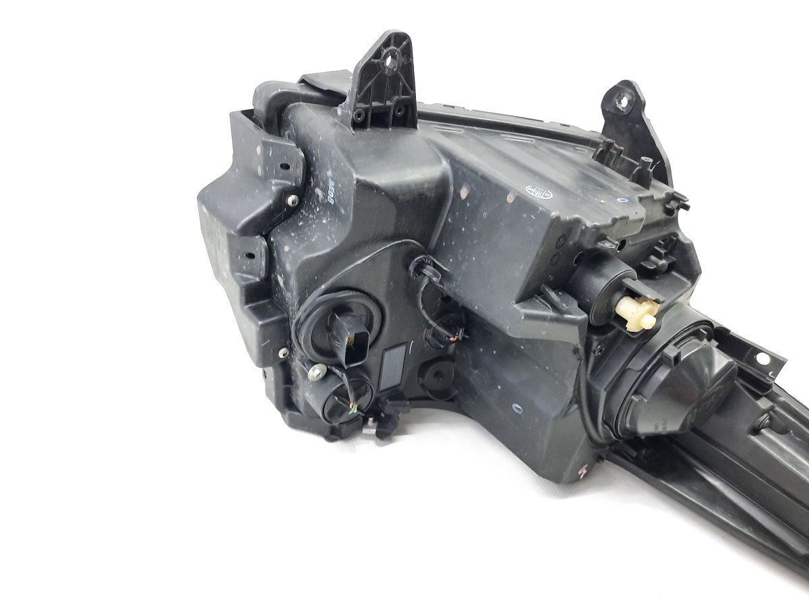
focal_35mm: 25
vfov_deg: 54.9
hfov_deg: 69.4
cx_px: 404
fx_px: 584
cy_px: 304
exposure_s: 1/50
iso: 320
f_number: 2
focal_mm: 4.6
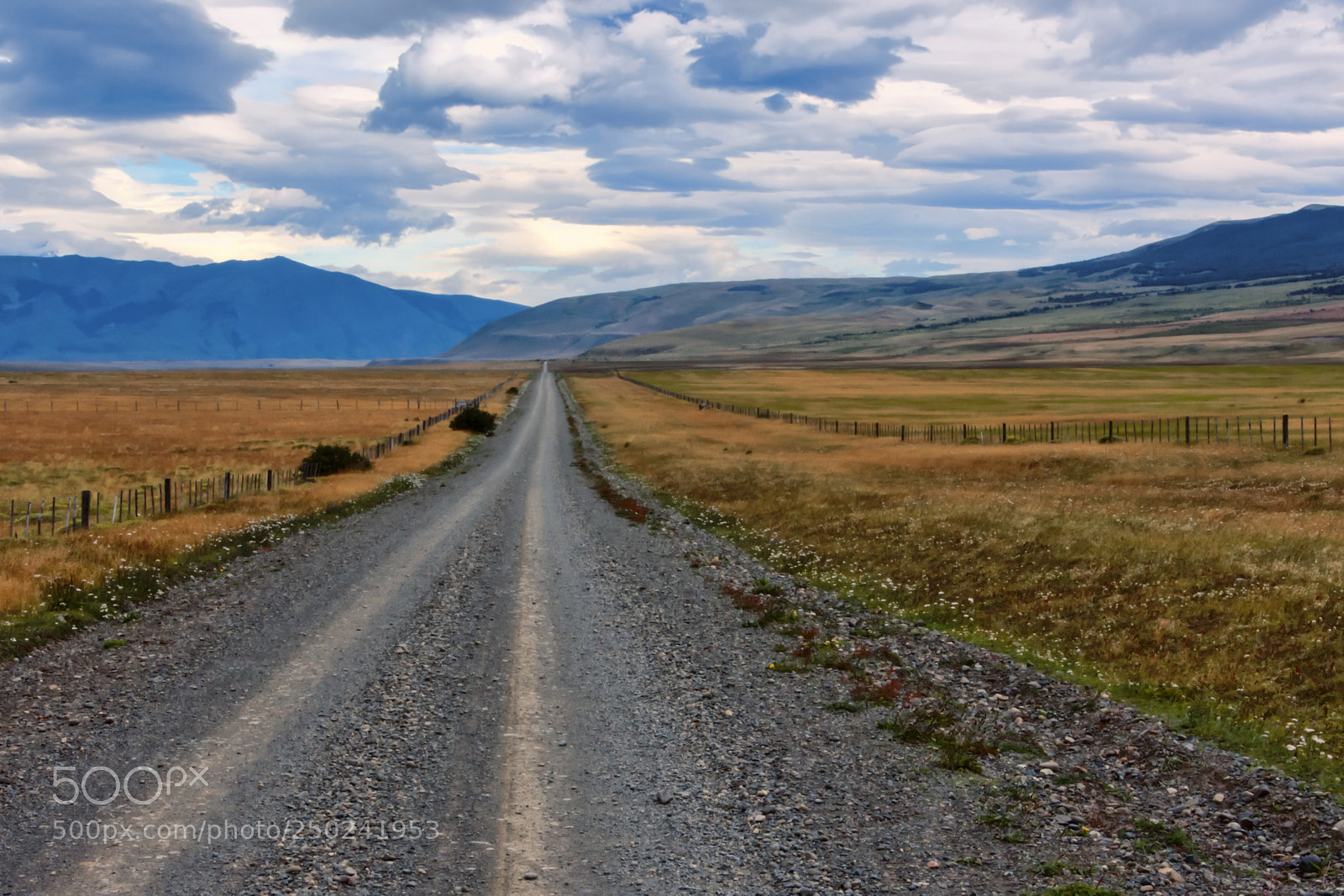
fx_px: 2128
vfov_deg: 23.8
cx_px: 672
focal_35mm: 57
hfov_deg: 35.1
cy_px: 448
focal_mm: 38
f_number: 25
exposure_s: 1/160
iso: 800
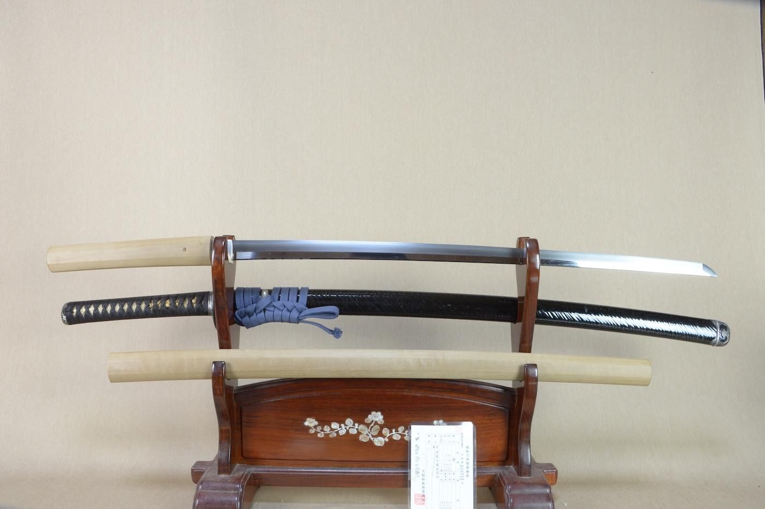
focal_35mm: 27
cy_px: 254
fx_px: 573
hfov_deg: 67.4
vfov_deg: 47.9
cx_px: 382
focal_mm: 18
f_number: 11
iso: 400
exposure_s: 1/2
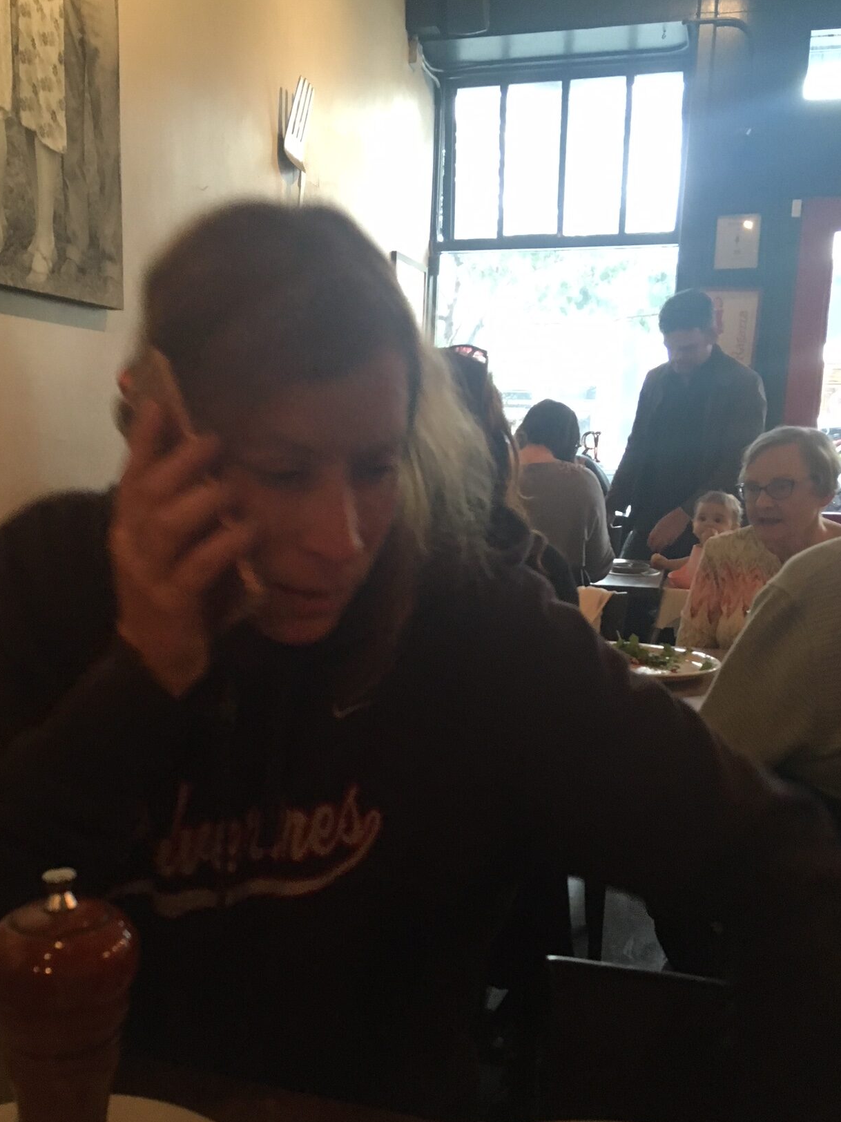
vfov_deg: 51.2
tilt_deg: -10.4
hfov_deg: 39.5
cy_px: 629
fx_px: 1166
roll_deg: -0.7
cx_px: 338
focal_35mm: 36
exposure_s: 1/17
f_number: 2.2
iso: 200
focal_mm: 4.15
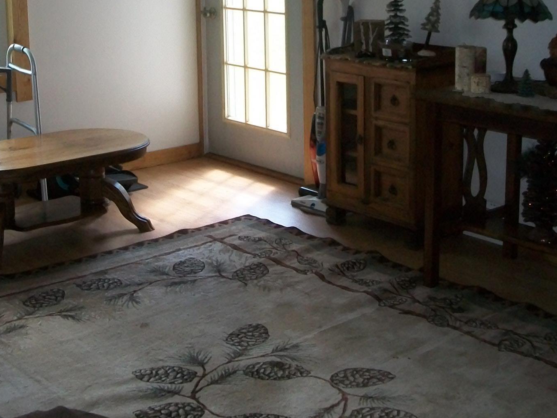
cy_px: 57
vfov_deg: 23.5
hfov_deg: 31.5
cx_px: 207
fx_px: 982
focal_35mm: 61
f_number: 2.9
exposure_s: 1/80
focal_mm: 5.7
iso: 160
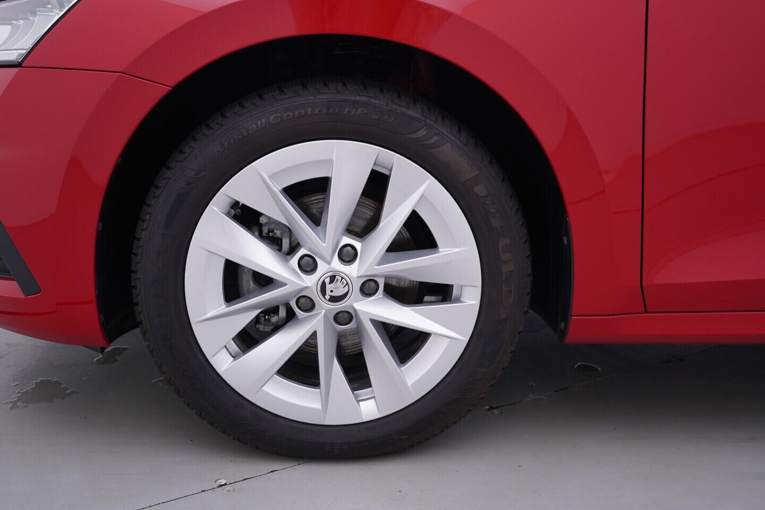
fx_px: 765
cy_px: 255
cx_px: 382
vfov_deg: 36.9
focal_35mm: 36
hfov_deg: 53.1
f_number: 3.5
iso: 125
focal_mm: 24
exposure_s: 1/60
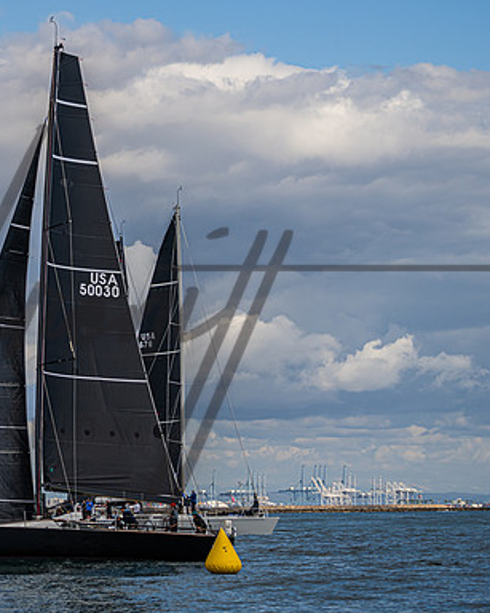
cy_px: 284
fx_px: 3591
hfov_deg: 7.8
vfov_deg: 9.8
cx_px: 115
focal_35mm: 198
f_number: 5.6
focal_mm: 125
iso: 400
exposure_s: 1/3200
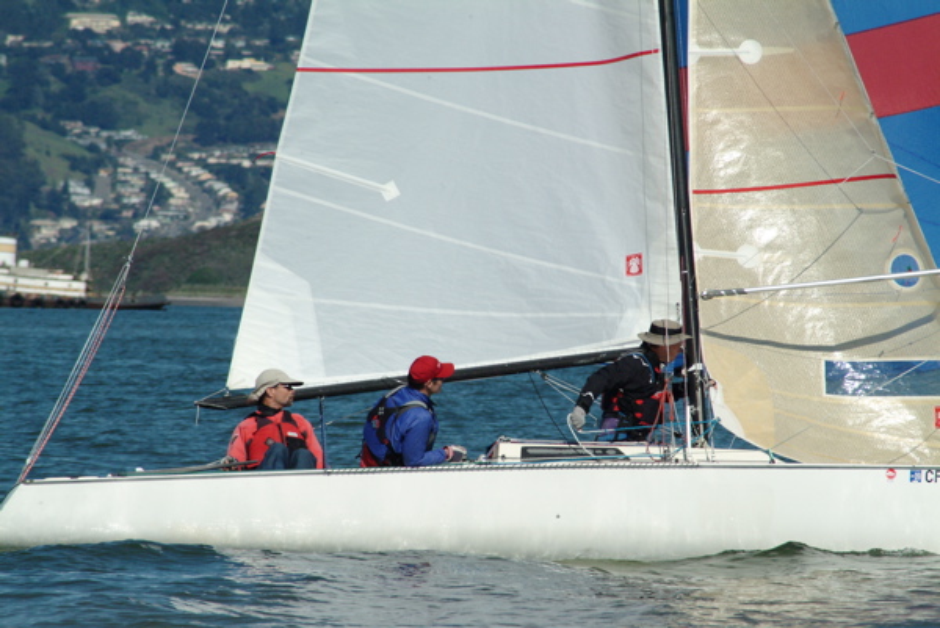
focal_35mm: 448
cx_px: 470
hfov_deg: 4.6
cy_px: 314
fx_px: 11719
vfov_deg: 3.1
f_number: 11
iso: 800
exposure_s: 1/3000
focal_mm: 299
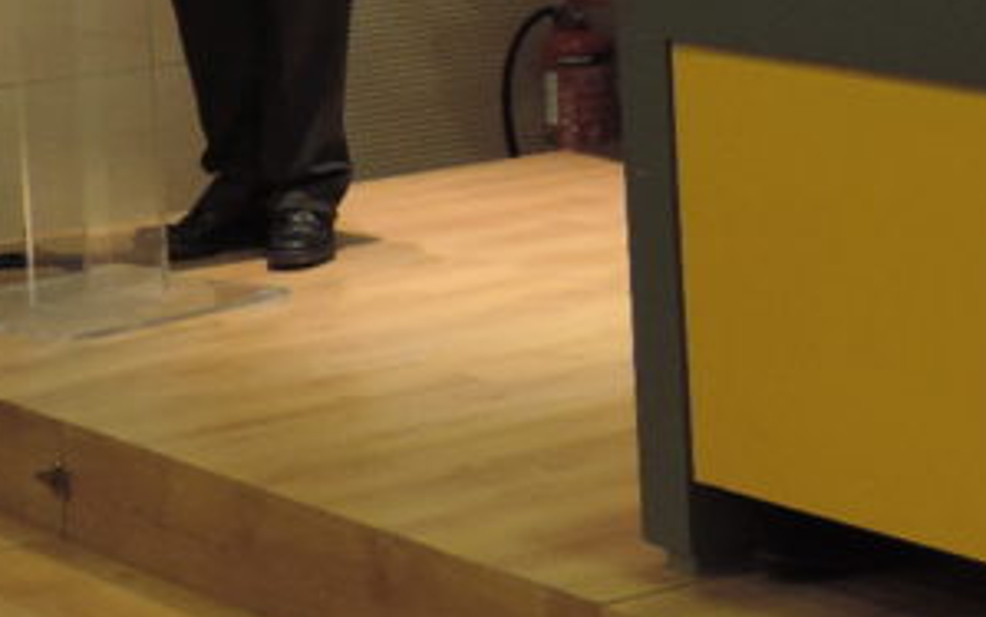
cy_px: -317
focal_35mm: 156
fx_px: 4193
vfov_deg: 8.2
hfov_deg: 12.8
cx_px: 1402
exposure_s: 1/20
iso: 400
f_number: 3.4
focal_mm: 7.6
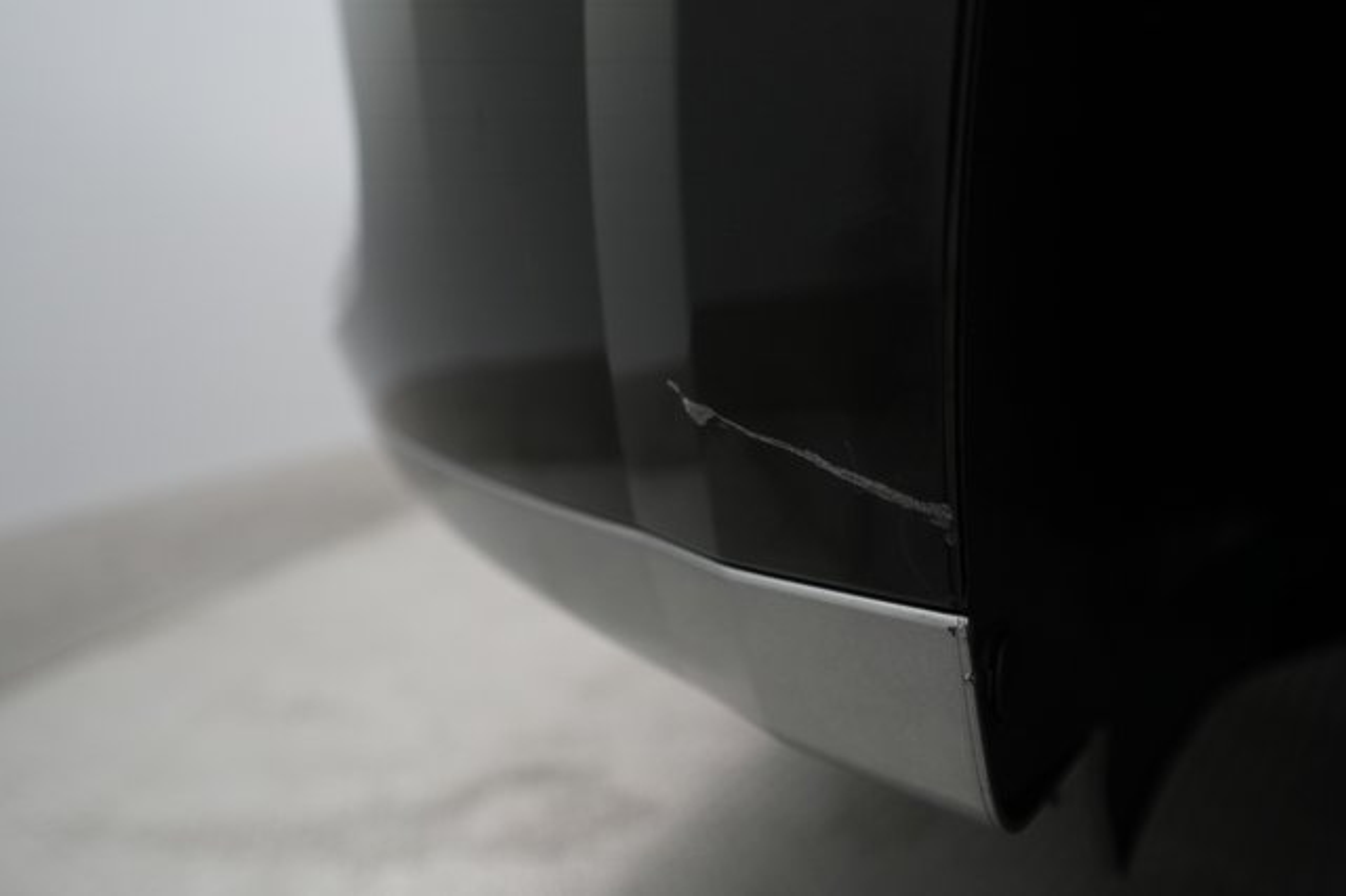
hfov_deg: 65.5
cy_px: 448
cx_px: 673
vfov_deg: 46.4
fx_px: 1046
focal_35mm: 28
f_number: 4.5
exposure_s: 1/80
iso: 2000
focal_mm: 28
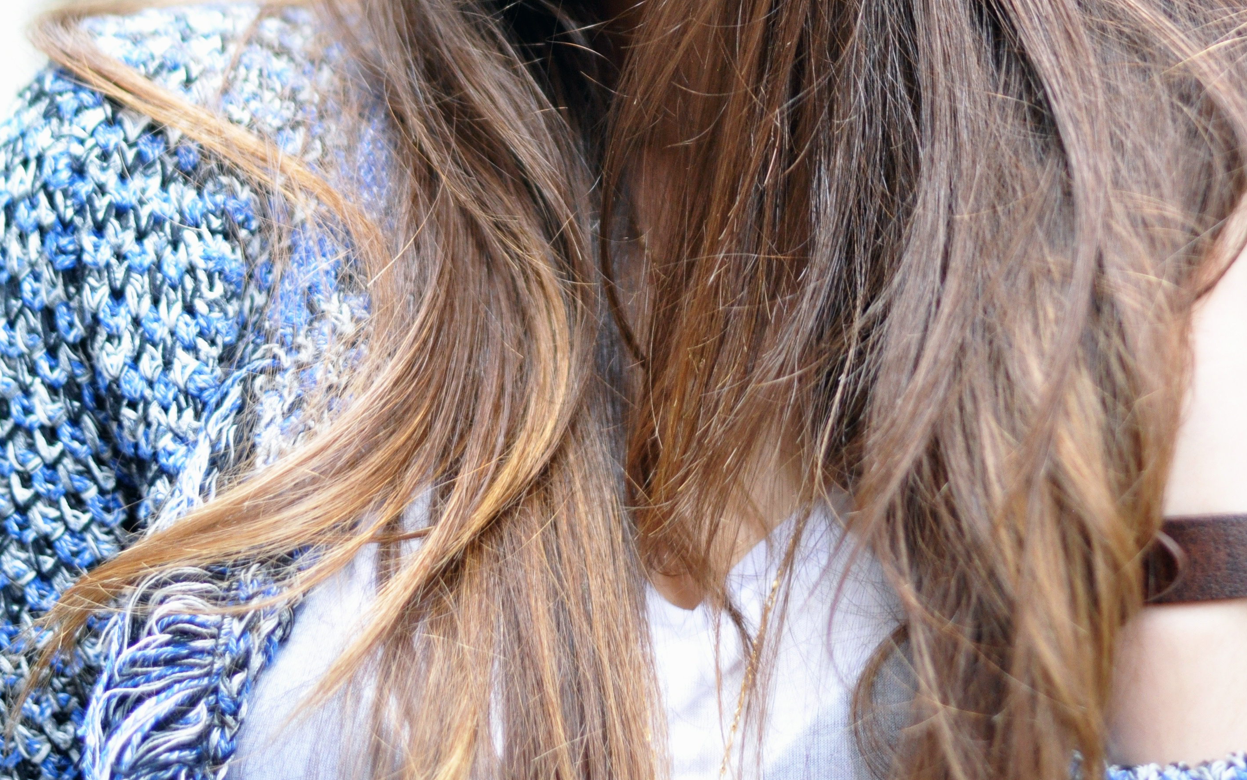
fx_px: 3942
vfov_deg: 11.1
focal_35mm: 116
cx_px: 627
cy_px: -85
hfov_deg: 18.0
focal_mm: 50
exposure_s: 1/500
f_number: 2
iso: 800
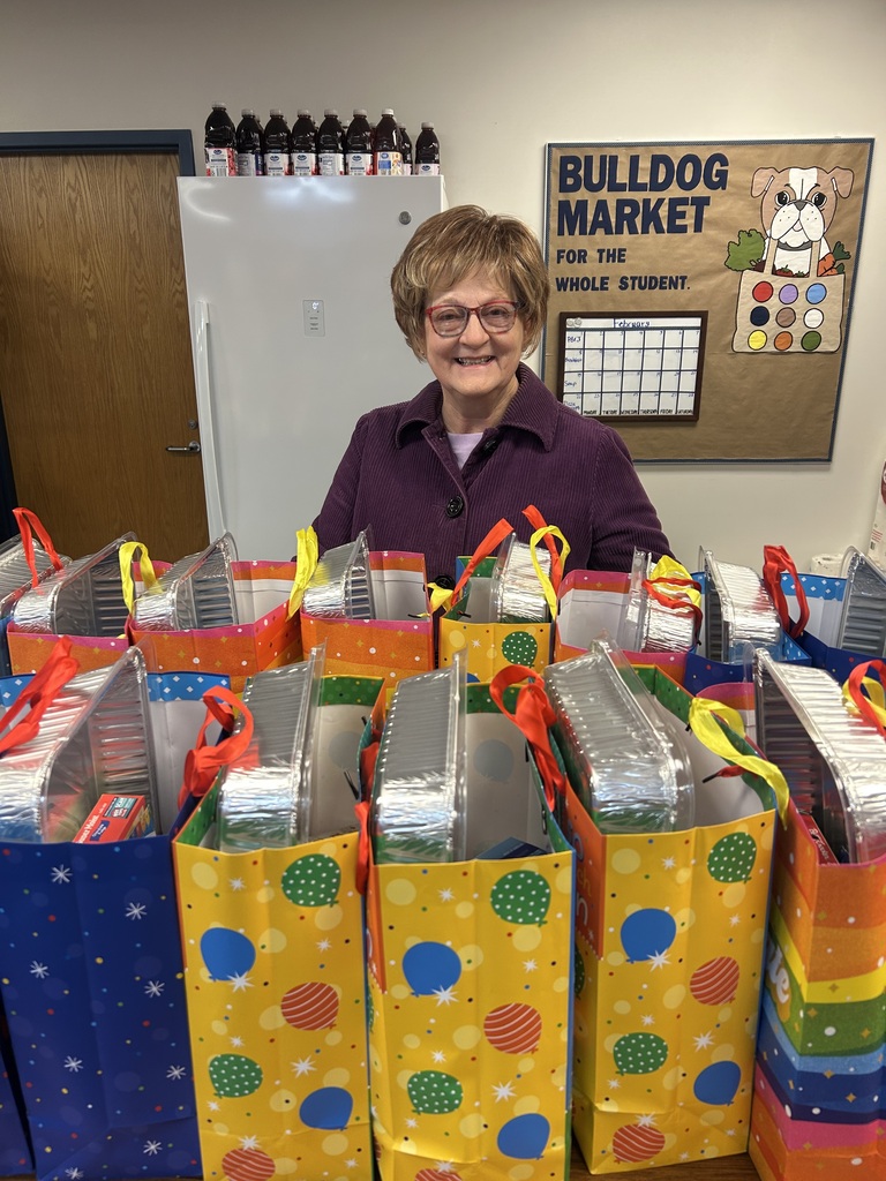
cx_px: 443
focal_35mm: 26
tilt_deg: -17.7
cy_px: 590
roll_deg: -0.1
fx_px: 887
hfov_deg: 53.1
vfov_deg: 67.3
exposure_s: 1/60
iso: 100
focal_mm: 5.7
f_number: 1.5
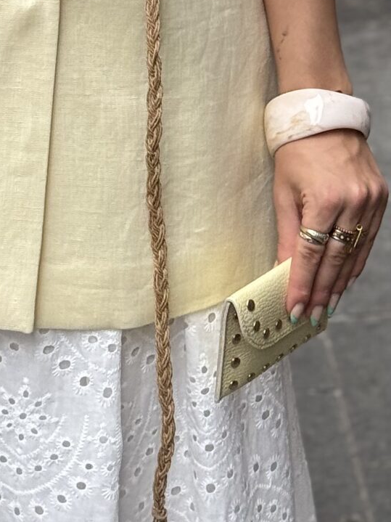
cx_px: -27
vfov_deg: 10.9
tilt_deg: -7.6
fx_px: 2576
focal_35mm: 171
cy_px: -394
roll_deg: -0.4
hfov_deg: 8.6
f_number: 1.78
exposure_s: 1/507
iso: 64
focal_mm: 6.76
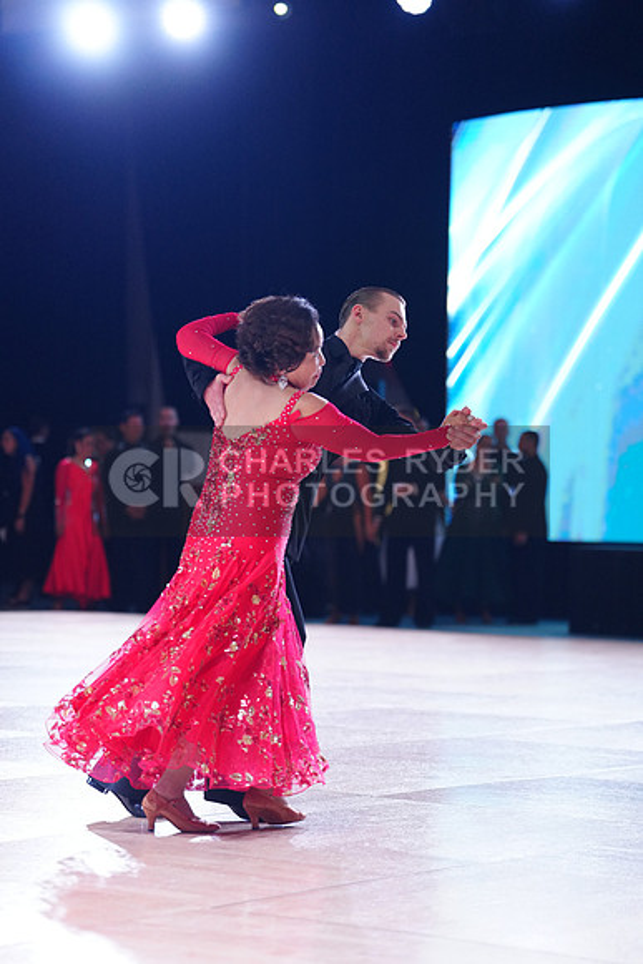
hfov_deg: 13.4
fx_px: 2731
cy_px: 482
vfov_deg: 20.0
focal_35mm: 102
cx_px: 322
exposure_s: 1/500
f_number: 2.8
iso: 1600
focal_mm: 102
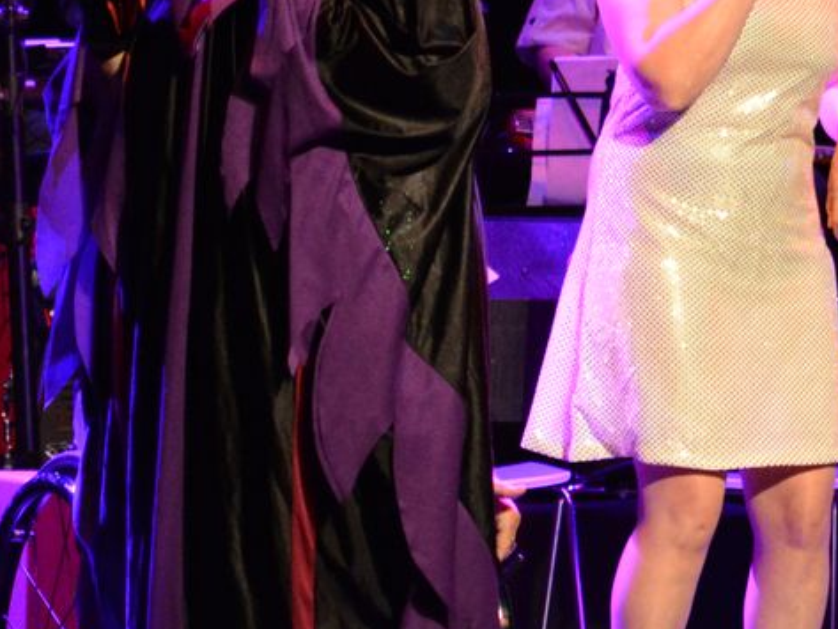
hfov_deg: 5.7
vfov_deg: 4.3
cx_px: 508
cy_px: -11
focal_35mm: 346
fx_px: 8378
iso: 3200
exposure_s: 1/100
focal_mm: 70
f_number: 4
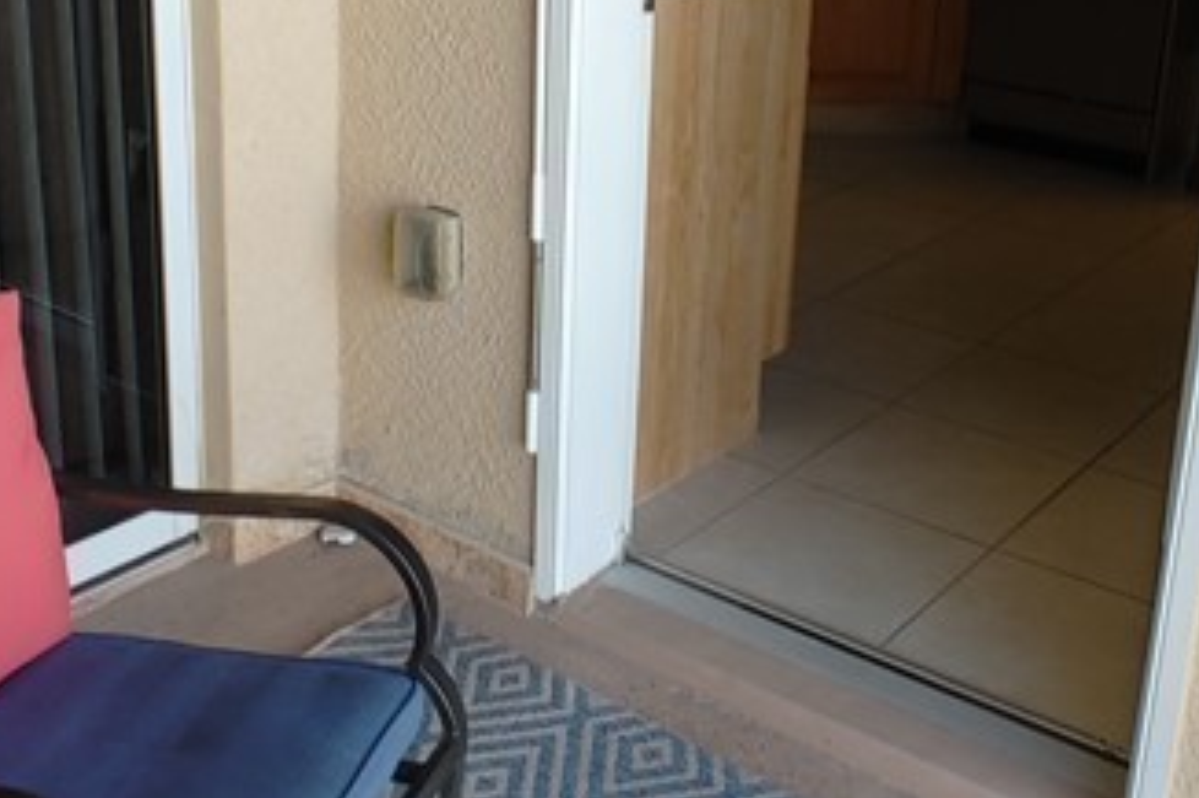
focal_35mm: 49
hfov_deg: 40.4
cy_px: 213
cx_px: 596
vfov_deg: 27.2
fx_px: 1631
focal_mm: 1.78
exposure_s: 1/40
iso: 50
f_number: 1.9
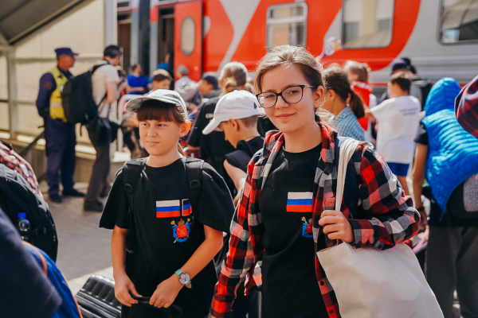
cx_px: 239
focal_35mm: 44
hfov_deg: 44.6
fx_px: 583
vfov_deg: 30.6
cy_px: 159
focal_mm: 43.9
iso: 400
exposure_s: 1/1600
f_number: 3.5
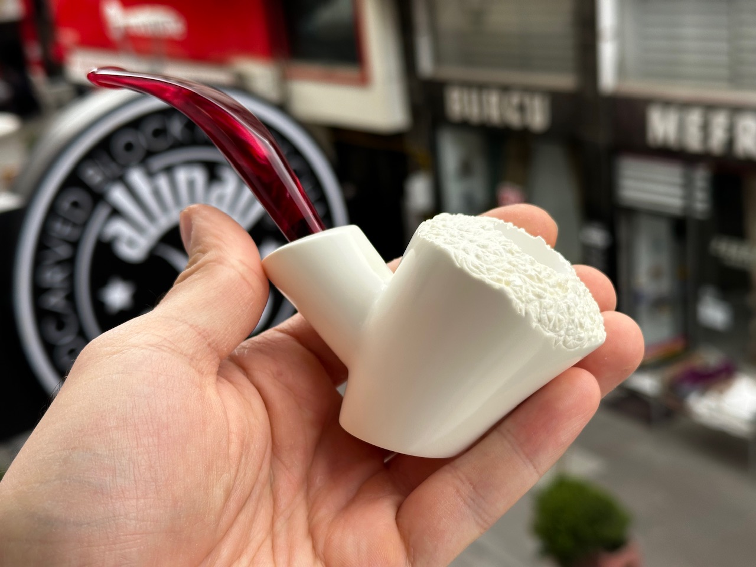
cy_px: 284
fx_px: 1048
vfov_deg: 30.3
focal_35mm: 48
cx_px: 378
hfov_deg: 39.7
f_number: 1.78
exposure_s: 1/704
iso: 64
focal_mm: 6.86
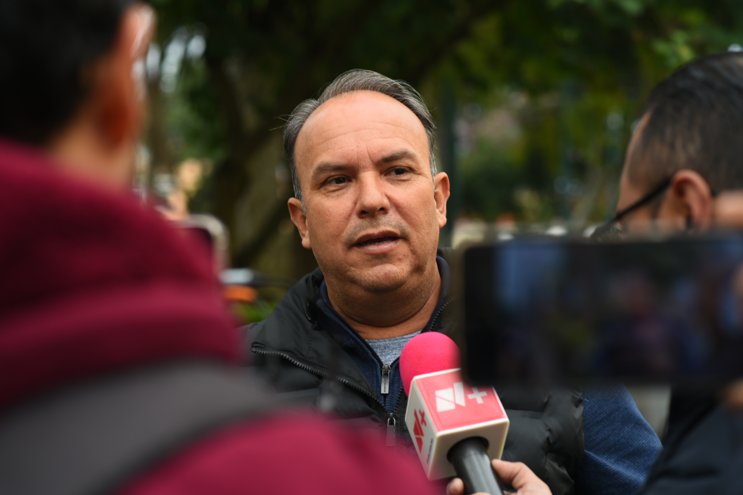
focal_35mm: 85
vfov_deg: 16.1
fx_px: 1754
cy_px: 248
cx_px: 372
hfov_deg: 23.9
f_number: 4
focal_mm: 85
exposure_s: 1/125
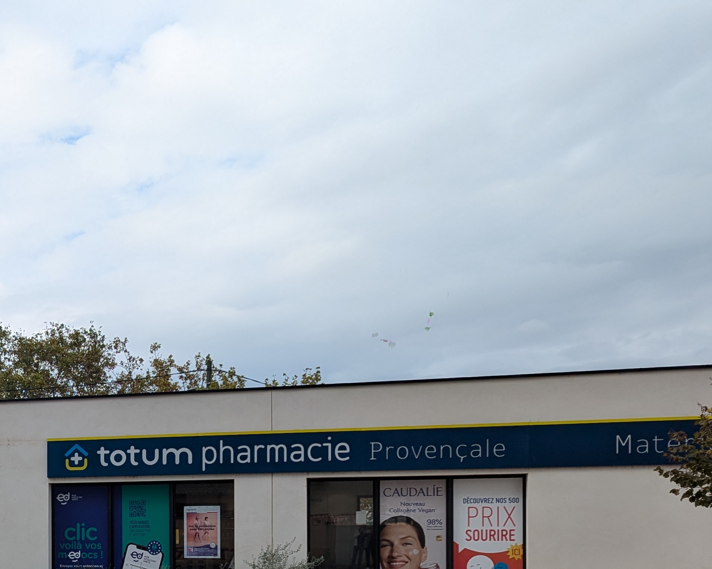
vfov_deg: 28.8
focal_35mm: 50
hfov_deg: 34.3
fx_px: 1054
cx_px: 12
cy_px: 538
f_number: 1.85
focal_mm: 6.81
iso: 46
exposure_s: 1/1825
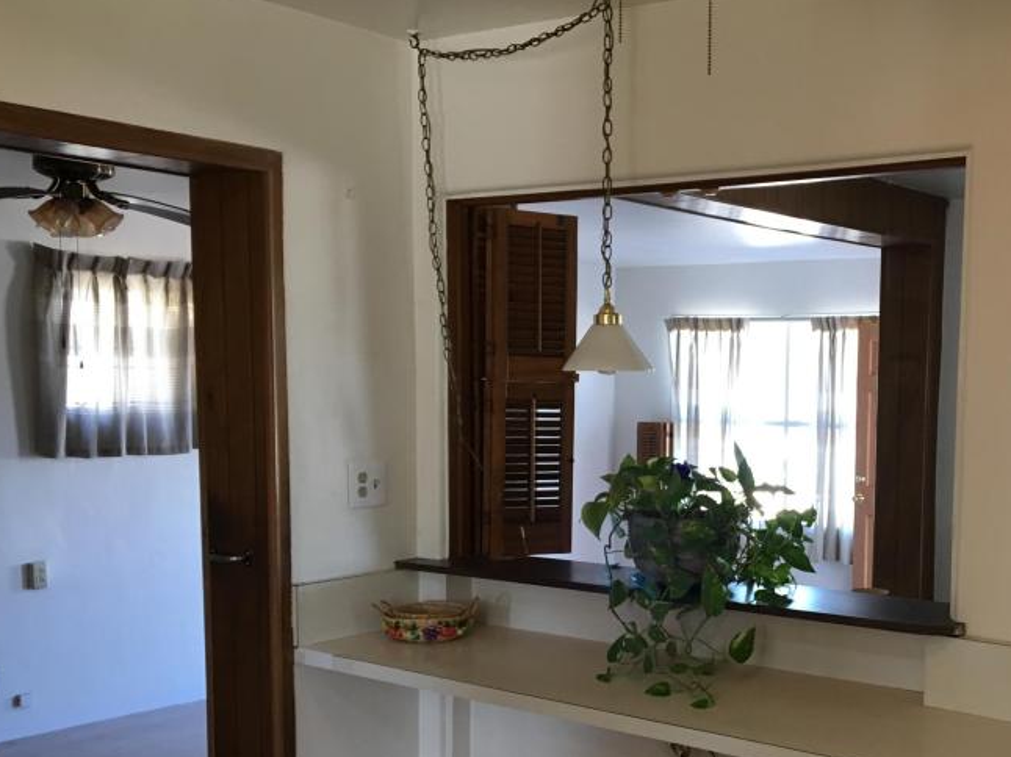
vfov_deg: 31.2
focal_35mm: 46
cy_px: 515
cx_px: 706
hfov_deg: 40.5
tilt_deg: -4.4
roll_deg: -1.1
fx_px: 1343
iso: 80
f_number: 2.2
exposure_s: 1/30
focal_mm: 4.15
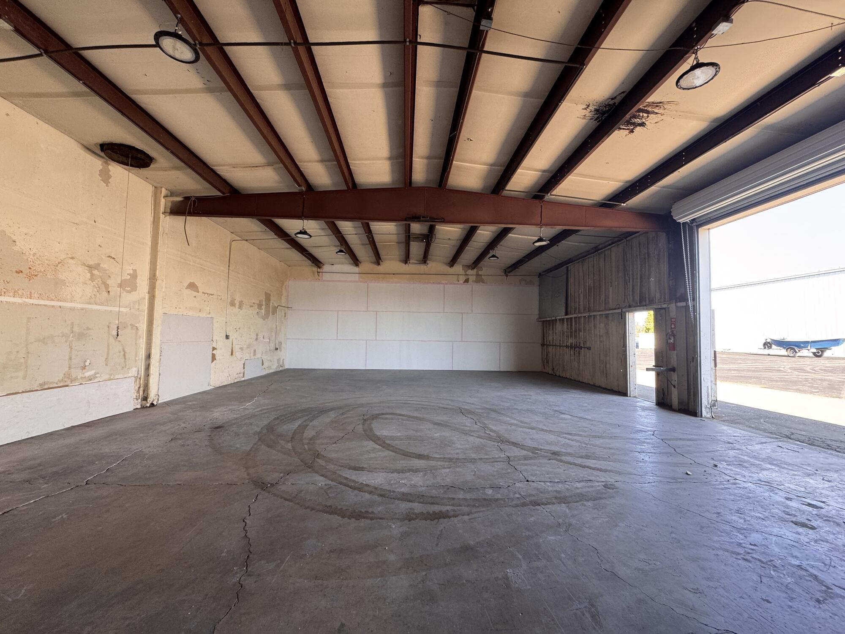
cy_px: 317
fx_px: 342
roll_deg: -0.5
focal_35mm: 14
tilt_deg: +3.9
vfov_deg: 85.7
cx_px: 422
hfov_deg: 102.1
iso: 160
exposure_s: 1/99
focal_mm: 2.22
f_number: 2.2
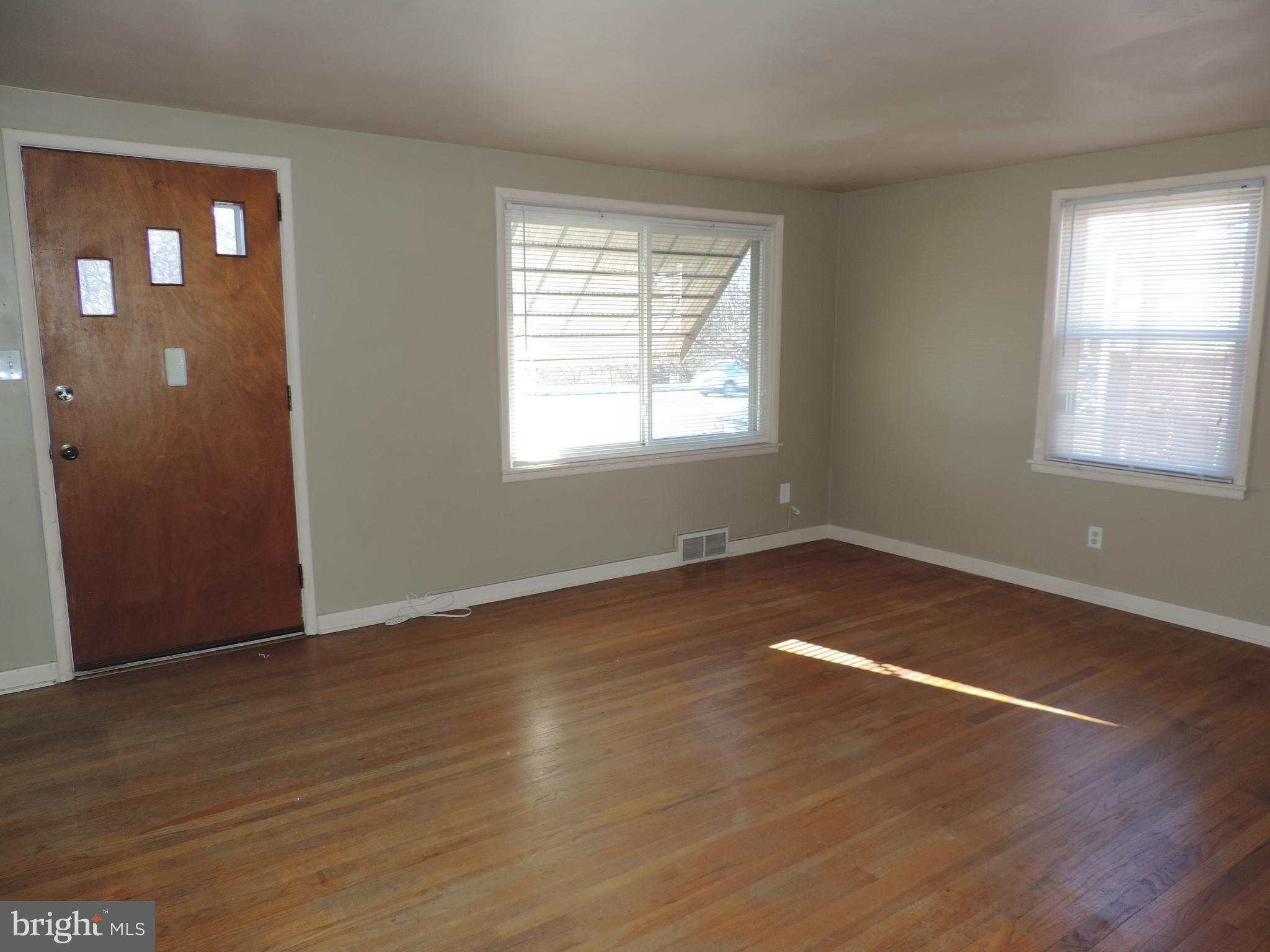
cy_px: 476
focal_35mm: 24
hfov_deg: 71.6
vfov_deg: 56.8
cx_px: 635
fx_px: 881
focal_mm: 4.3
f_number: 3
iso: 100
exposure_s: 1/40
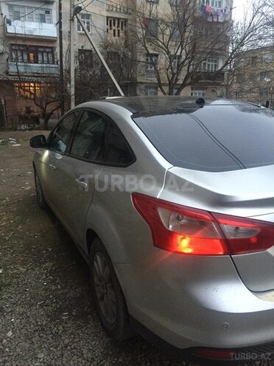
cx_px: 137
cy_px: 183
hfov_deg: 48.2
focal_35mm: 29
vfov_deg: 61.7
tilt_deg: -14.3
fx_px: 306
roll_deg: -0.2
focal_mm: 4.15
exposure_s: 1/25
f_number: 2.2
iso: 250
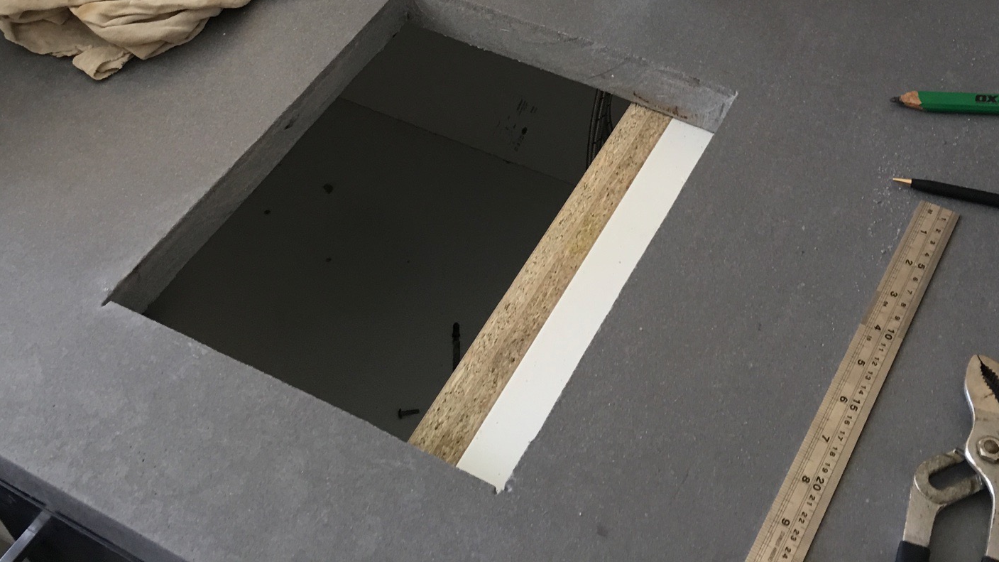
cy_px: 17
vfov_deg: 24.9
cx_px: 556
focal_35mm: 46
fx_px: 1218
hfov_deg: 44.5
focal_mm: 4.15
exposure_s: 1/17
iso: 64
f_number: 2.2
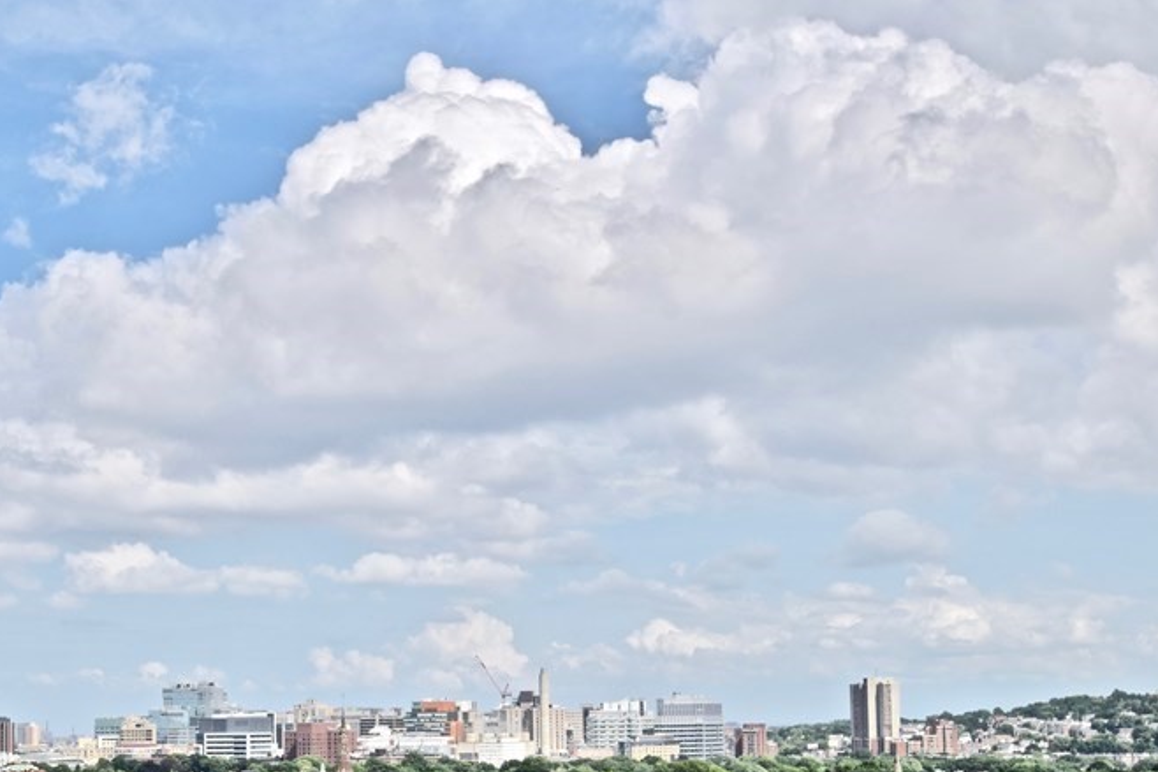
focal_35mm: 56
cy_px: 569
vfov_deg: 24.0
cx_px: 415
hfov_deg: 35.4
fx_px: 1802
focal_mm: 24
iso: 200
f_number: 11
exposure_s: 1/500
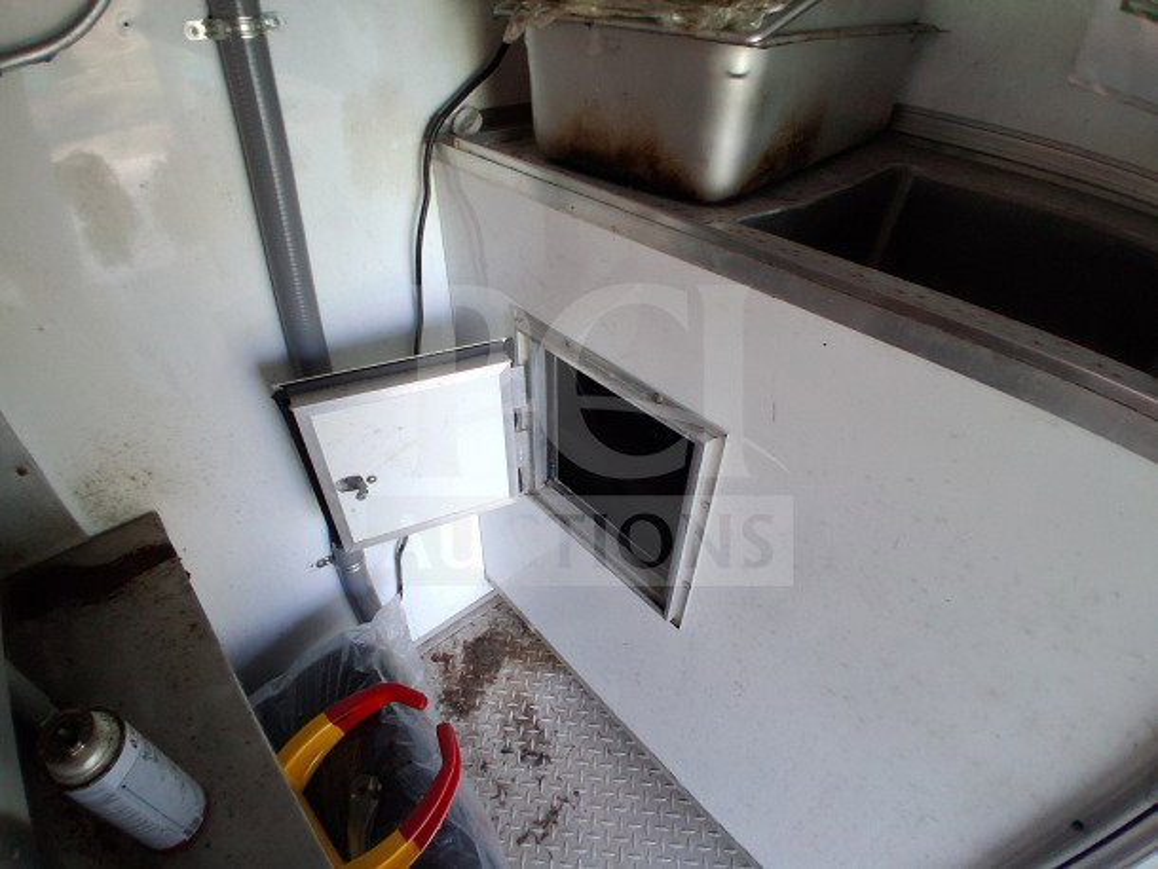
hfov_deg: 91.0
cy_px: 434
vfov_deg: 74.8
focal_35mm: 17
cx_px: 579
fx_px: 569
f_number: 2.2
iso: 100
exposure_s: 1/60
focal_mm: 1.4
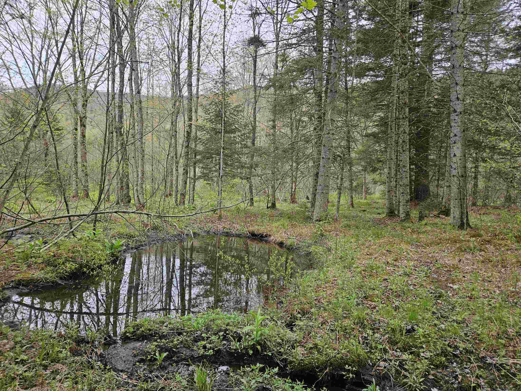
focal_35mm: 23
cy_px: 196
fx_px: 346
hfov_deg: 73.9
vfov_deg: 58.9
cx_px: 260
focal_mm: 5.4
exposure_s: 1/207
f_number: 1.8
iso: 64
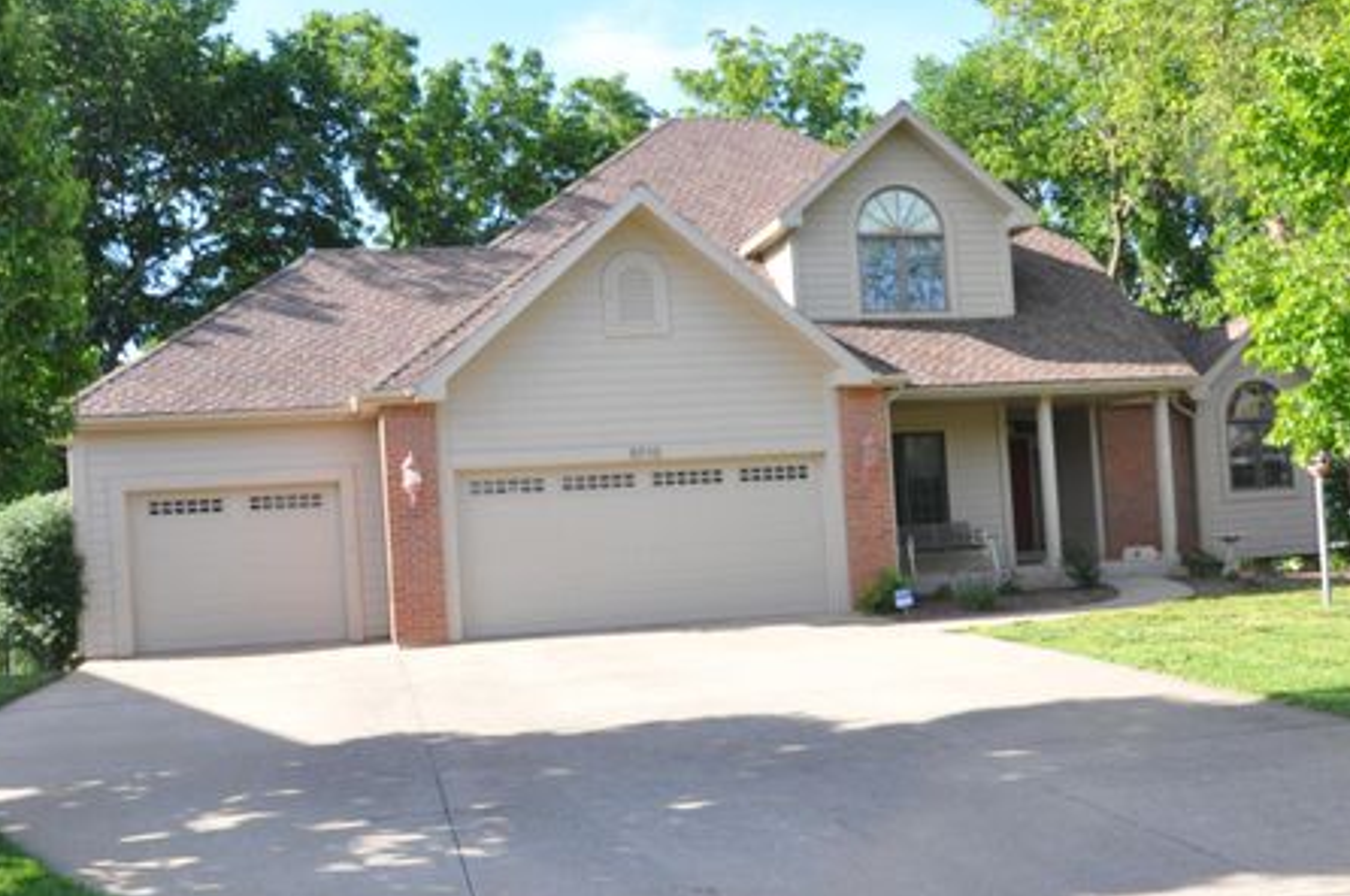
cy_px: 487
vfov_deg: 35.8
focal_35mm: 37
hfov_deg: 51.9
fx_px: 1385
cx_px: 684
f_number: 3.8
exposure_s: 1/50
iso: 800
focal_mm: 22
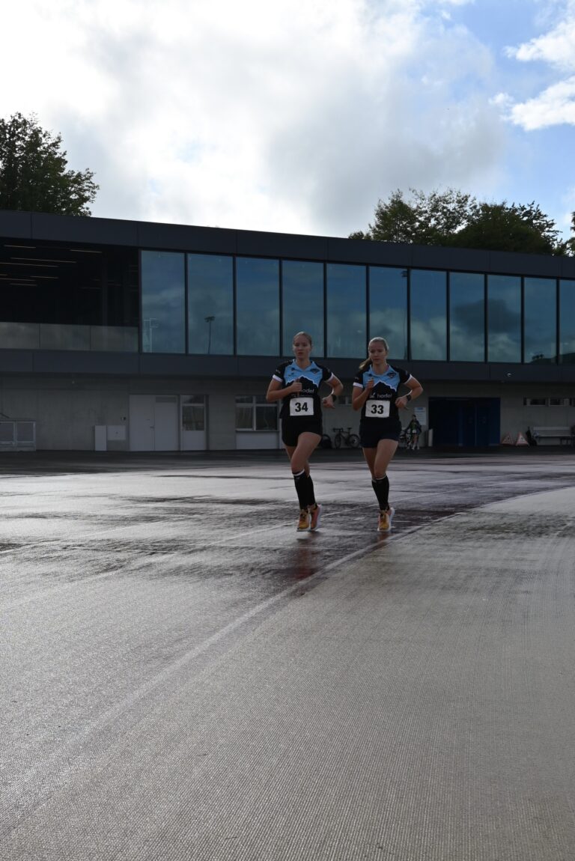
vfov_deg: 73.7
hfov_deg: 53.2
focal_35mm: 24
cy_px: 430
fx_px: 574
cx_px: 288
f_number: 8
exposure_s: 1/500
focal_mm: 24
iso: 100
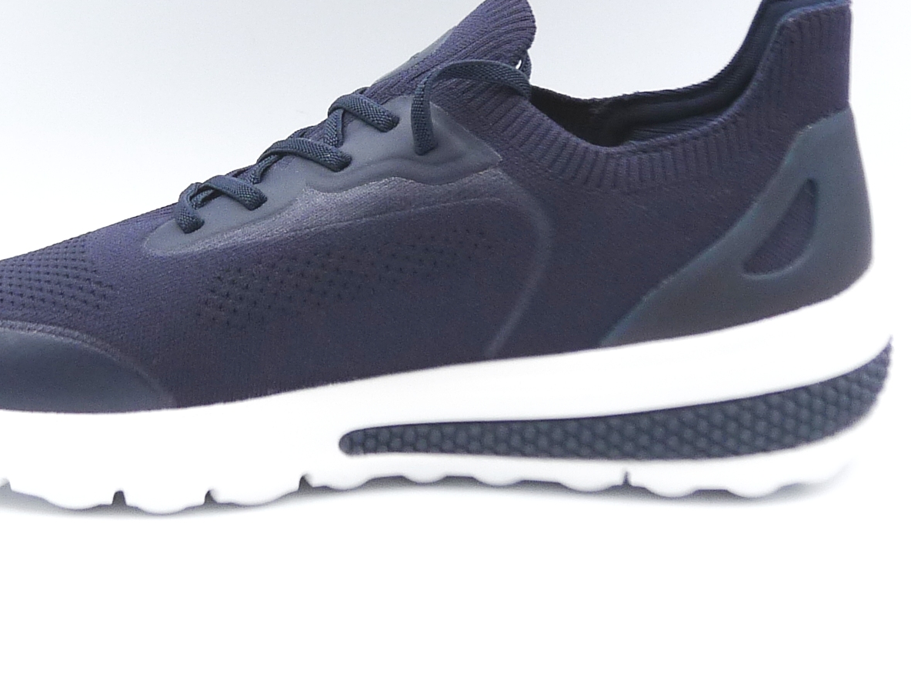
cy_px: 246
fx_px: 2026
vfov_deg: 19.1
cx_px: 352
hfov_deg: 25.3
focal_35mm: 77
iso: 100
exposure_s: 1/100
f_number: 3.6
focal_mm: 5.8
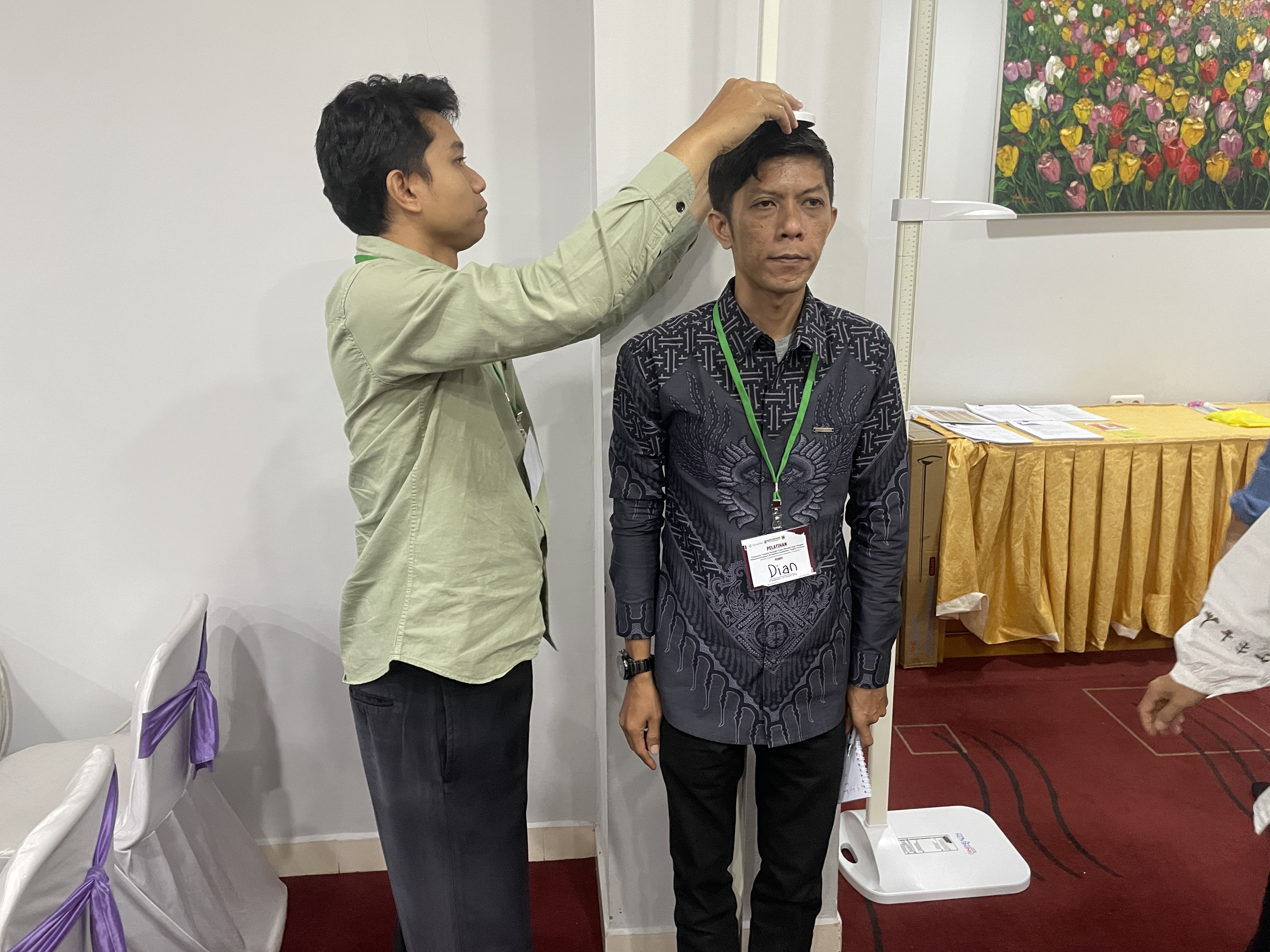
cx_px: 635
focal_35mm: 26
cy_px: 476
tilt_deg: -14.1
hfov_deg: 67.3
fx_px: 954
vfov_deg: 53.1
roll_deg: +0.3
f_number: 1.6
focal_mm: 4.2
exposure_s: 1/60
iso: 400
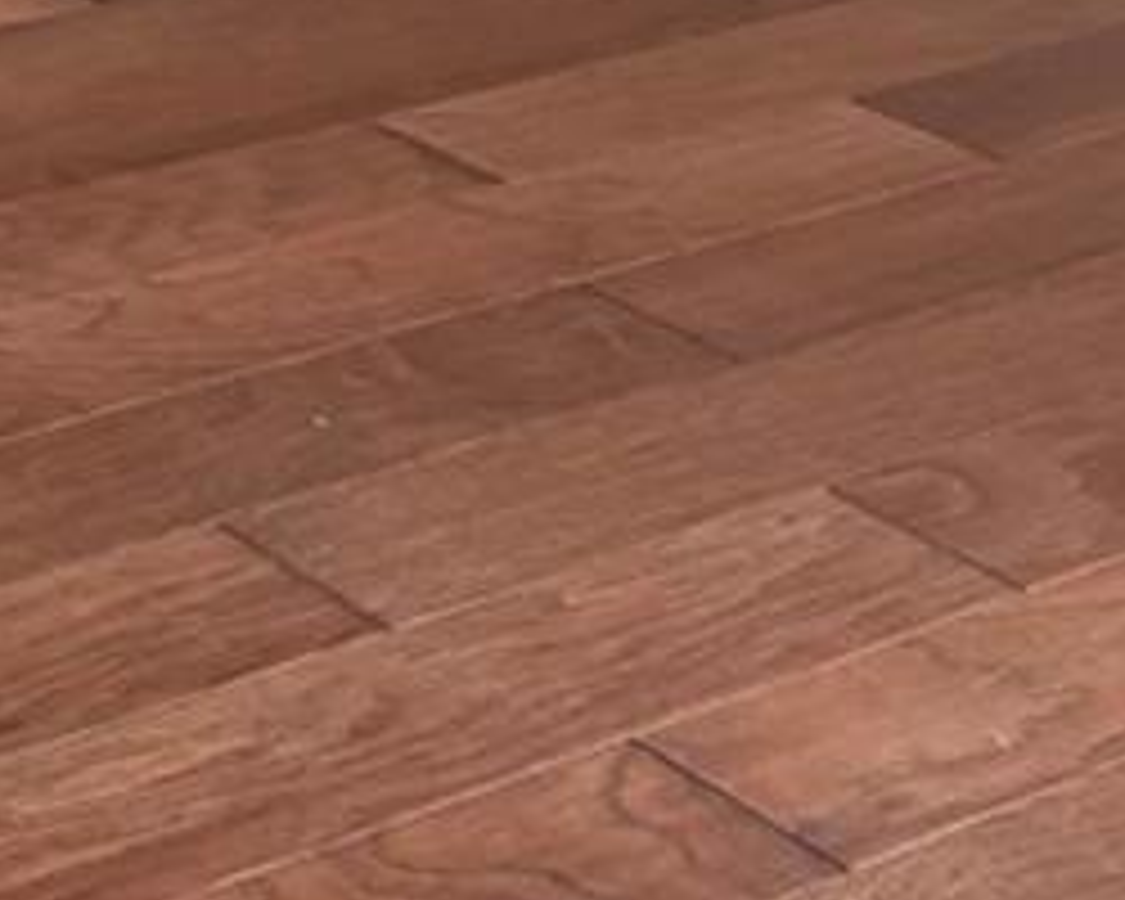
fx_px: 3296
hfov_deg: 14.0
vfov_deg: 12.4
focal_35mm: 99
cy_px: -1233
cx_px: -1530
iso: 320
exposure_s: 1.3
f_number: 9
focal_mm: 16.5
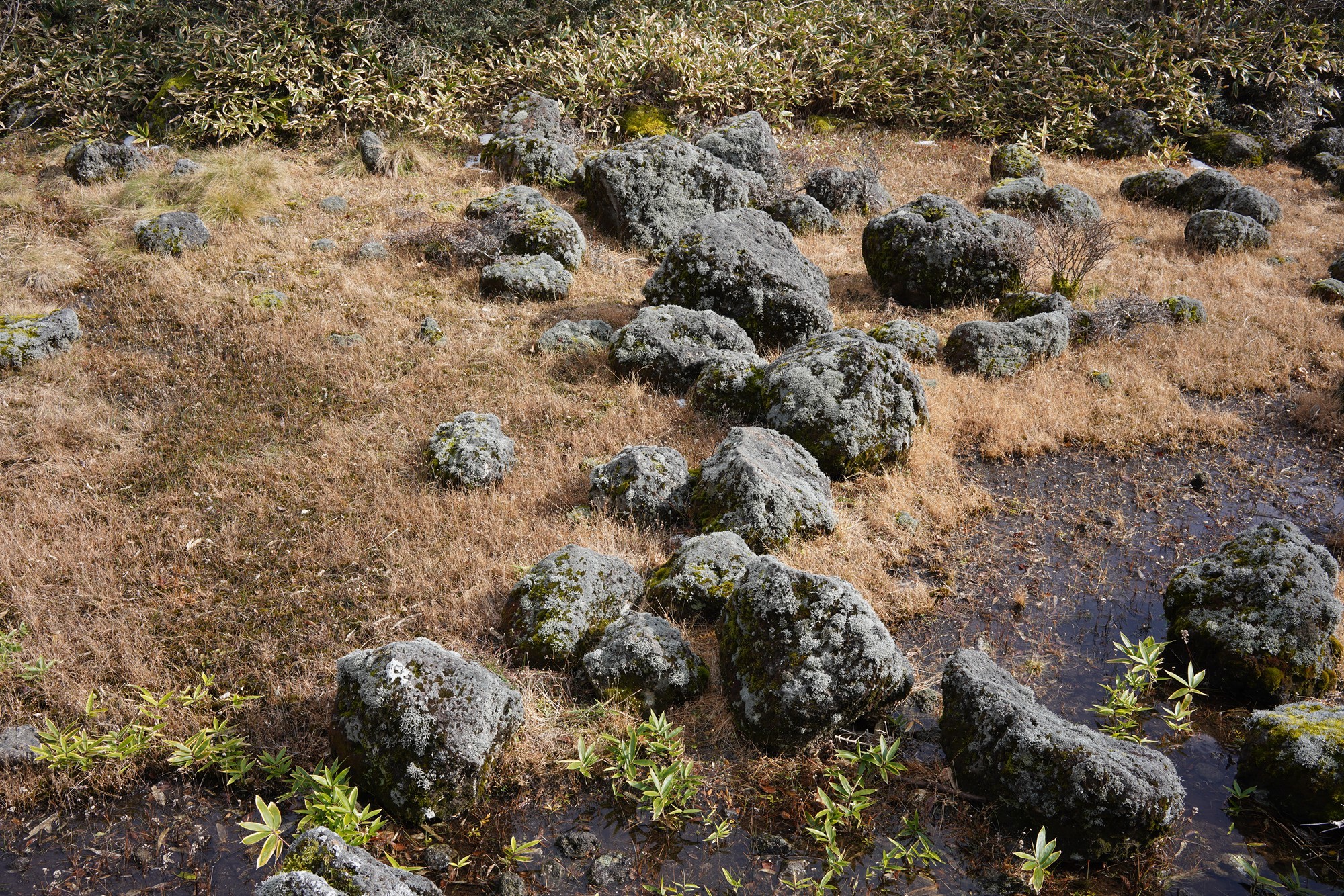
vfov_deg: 37.9
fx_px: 1307
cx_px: 672
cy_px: 448
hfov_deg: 54.4
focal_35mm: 35
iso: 100
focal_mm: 35
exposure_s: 1/100
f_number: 9
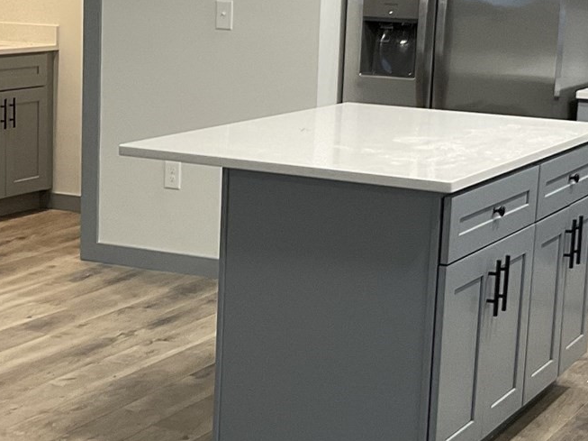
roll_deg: -2.3
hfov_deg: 21.5
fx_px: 1545
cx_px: 204
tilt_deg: -10.9
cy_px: 228
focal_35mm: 91
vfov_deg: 16.2
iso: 100
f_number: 1.8
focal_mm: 3
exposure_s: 1/60
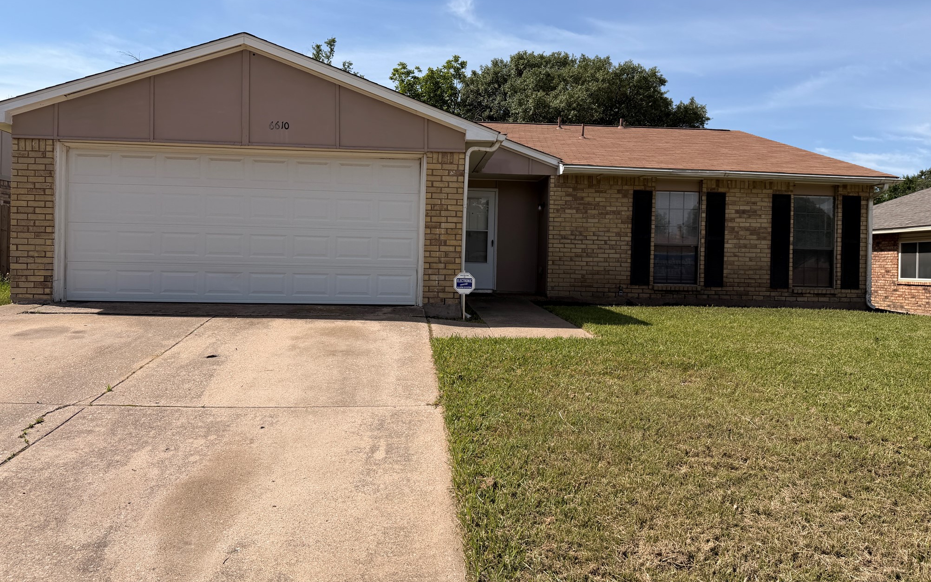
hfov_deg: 70.4
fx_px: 660
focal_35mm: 26
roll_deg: +1.1
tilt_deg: -0.6
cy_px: 261
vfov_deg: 47.5
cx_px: 461
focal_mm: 6.76
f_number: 1.78
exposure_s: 1/5319
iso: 80
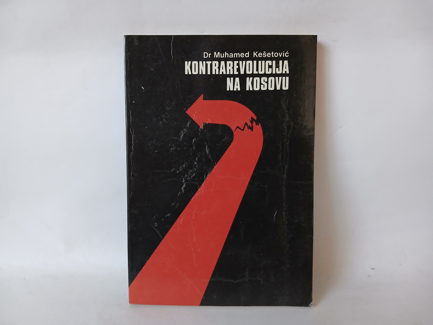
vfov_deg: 51.4
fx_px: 338
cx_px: 216
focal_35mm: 27
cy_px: 162
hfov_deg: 65.3
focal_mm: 3.98
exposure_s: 1/25
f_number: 1.8
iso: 400
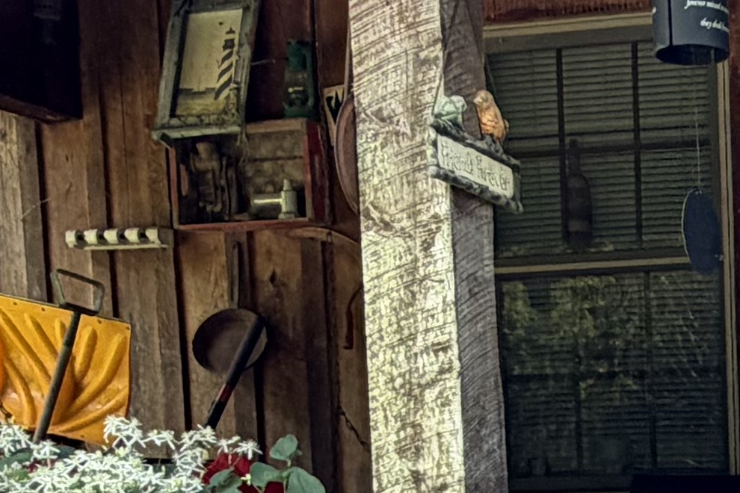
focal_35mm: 84
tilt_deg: -3.8
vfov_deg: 15.4
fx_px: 1727
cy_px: 669
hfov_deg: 22.2
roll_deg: +2.6
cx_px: 904
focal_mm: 2.22
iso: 64
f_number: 2.2
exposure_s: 1/121
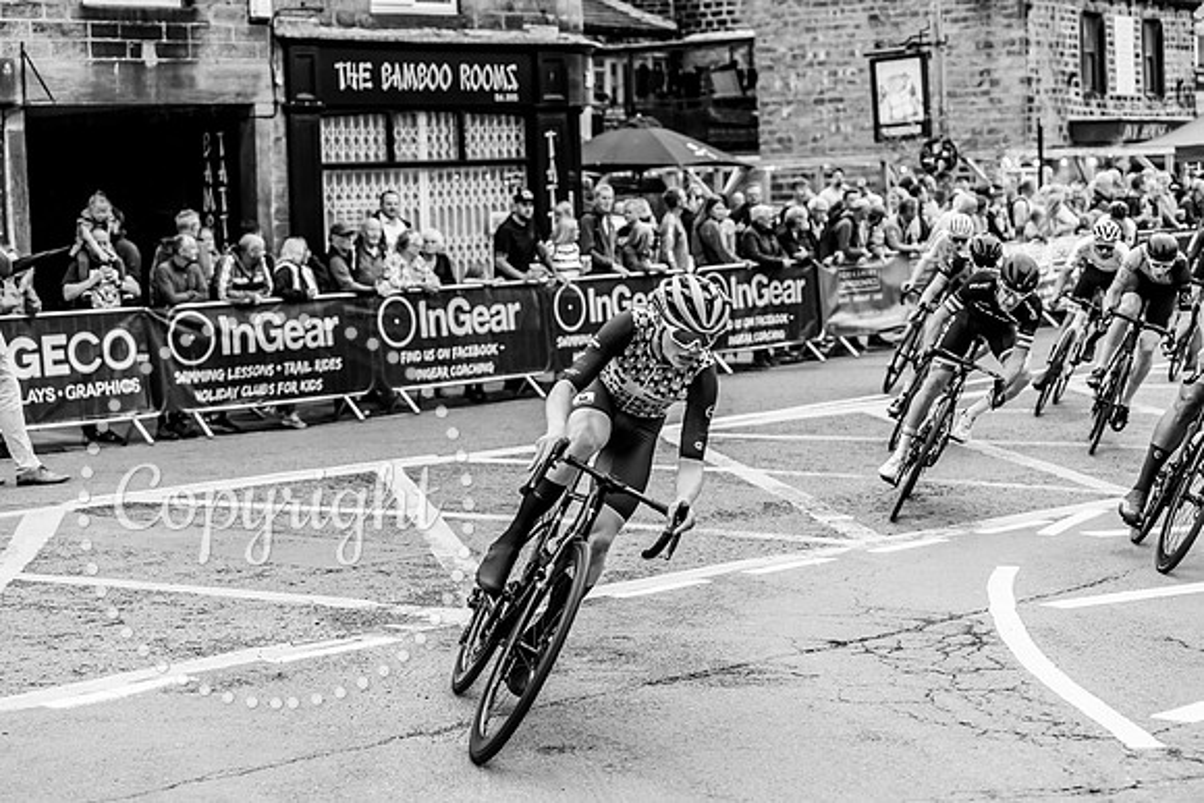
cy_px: 402
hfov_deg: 27.3
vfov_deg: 18.4
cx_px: 602
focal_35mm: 74
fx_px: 2475
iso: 500
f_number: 3.5
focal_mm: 74
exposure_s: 1/800
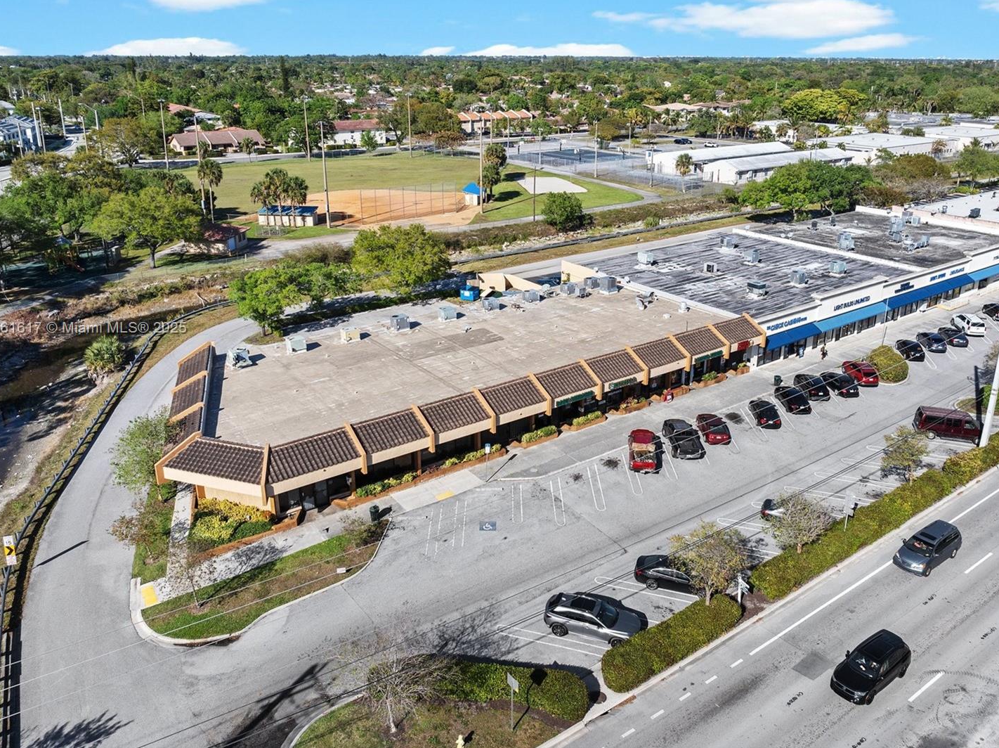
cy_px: 329
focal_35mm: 27
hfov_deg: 65.3
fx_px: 779
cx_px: 524
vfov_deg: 51.2
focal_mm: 12.29
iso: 100
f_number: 2.8
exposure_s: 1/1250
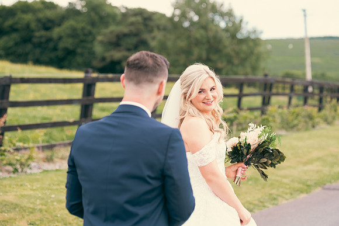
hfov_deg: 19.5
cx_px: 170
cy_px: 113
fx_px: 989
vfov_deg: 13.0
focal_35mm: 105
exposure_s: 1/250
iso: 200
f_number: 3.5
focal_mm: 105
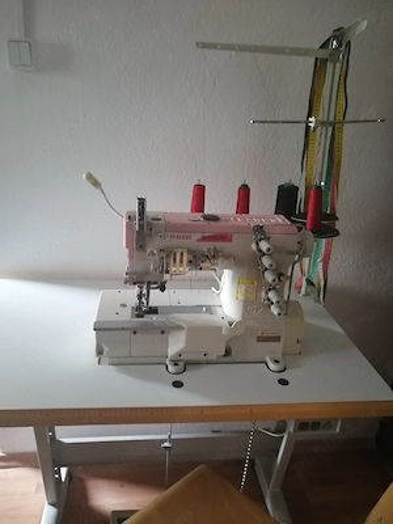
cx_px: 196
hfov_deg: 51.4
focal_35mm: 27
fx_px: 409
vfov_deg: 65.3
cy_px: 262
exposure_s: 1/25
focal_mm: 3.62
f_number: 1.8
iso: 500
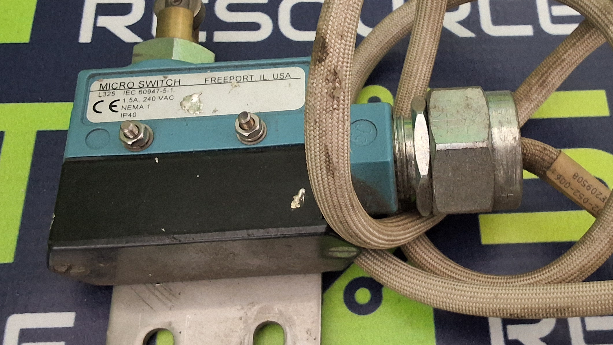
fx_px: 764
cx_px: 407
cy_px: 152
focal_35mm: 47
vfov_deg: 25.4
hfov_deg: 43.1
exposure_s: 1/20
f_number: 1.9
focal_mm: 2.91
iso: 320
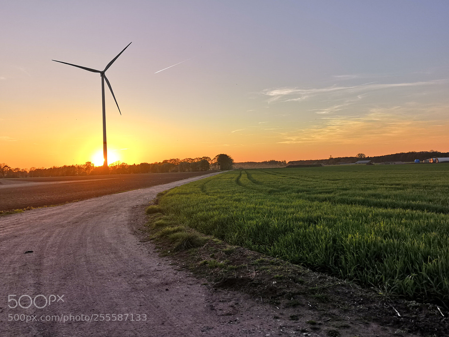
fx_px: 376
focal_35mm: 29
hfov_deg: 61.7
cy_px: 160
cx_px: 230
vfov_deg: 48.2
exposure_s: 1/569
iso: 50
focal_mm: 3.95
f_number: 1.8
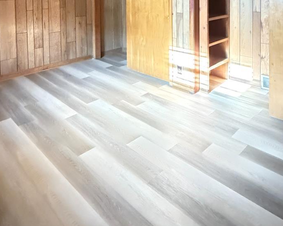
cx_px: 149
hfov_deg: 58.7
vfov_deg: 41.9
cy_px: -2
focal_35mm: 30
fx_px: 251
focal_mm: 2.22
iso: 2500
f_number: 2.2
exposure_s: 1/30
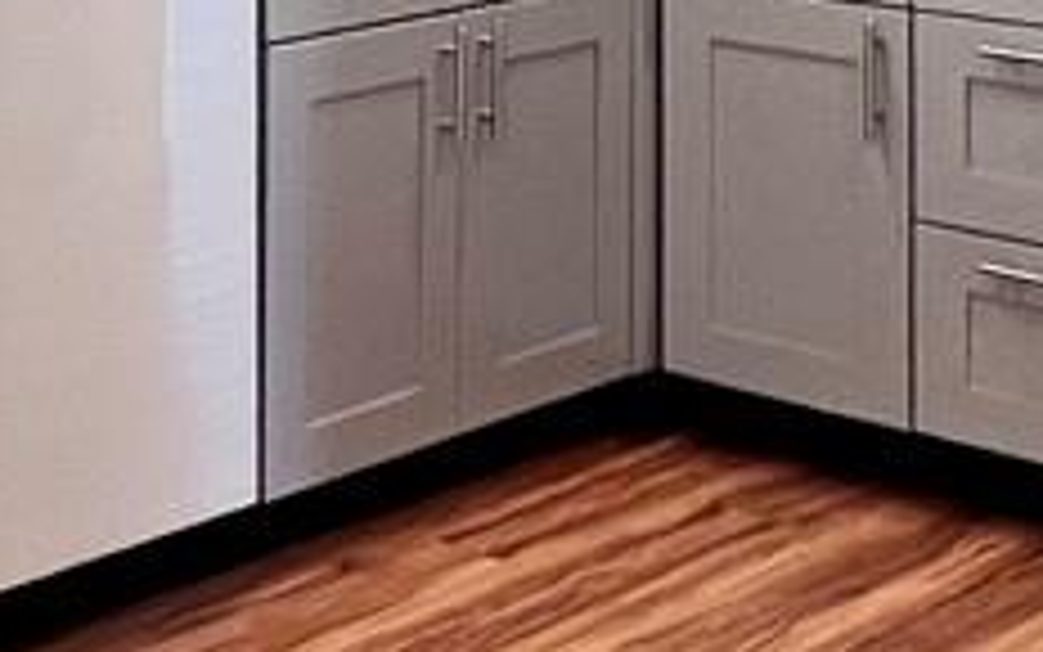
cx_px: 54
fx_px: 2700
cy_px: -508
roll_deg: -0.1
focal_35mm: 95
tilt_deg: +0.6
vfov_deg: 12.6
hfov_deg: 21.3
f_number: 1.8
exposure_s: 1/120
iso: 250
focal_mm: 1.57
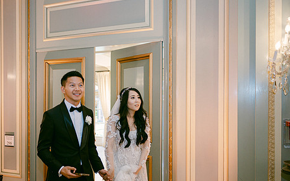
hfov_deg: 53.8
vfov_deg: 35.2
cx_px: 124
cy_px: 107
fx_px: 284
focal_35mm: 36
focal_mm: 28
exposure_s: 1/125
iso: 1600
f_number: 2.8
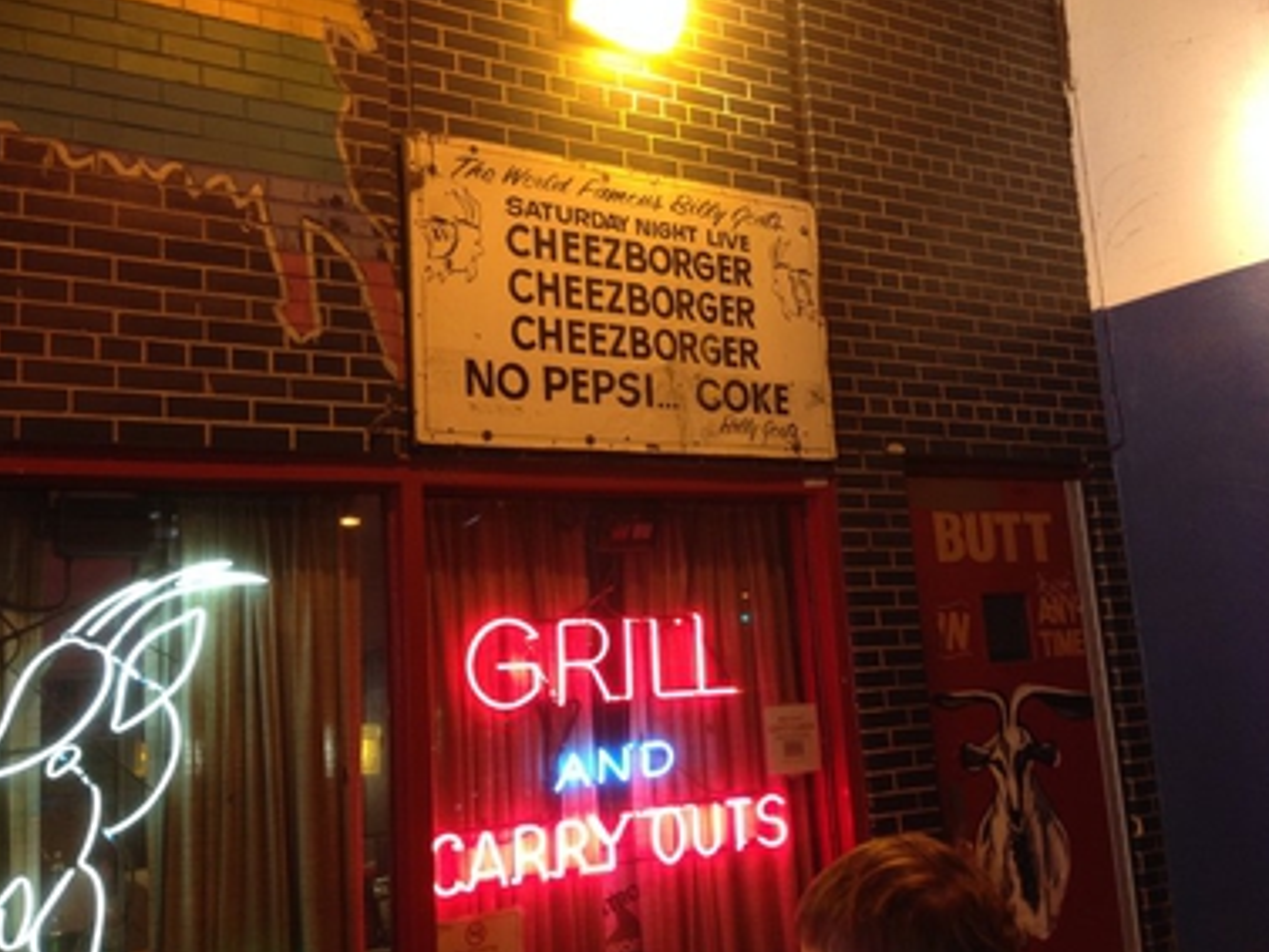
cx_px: 606
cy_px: 451
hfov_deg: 52.6
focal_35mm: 35
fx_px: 1283
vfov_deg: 40.7
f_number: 2.4
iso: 125
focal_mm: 4.12
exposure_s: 1/20
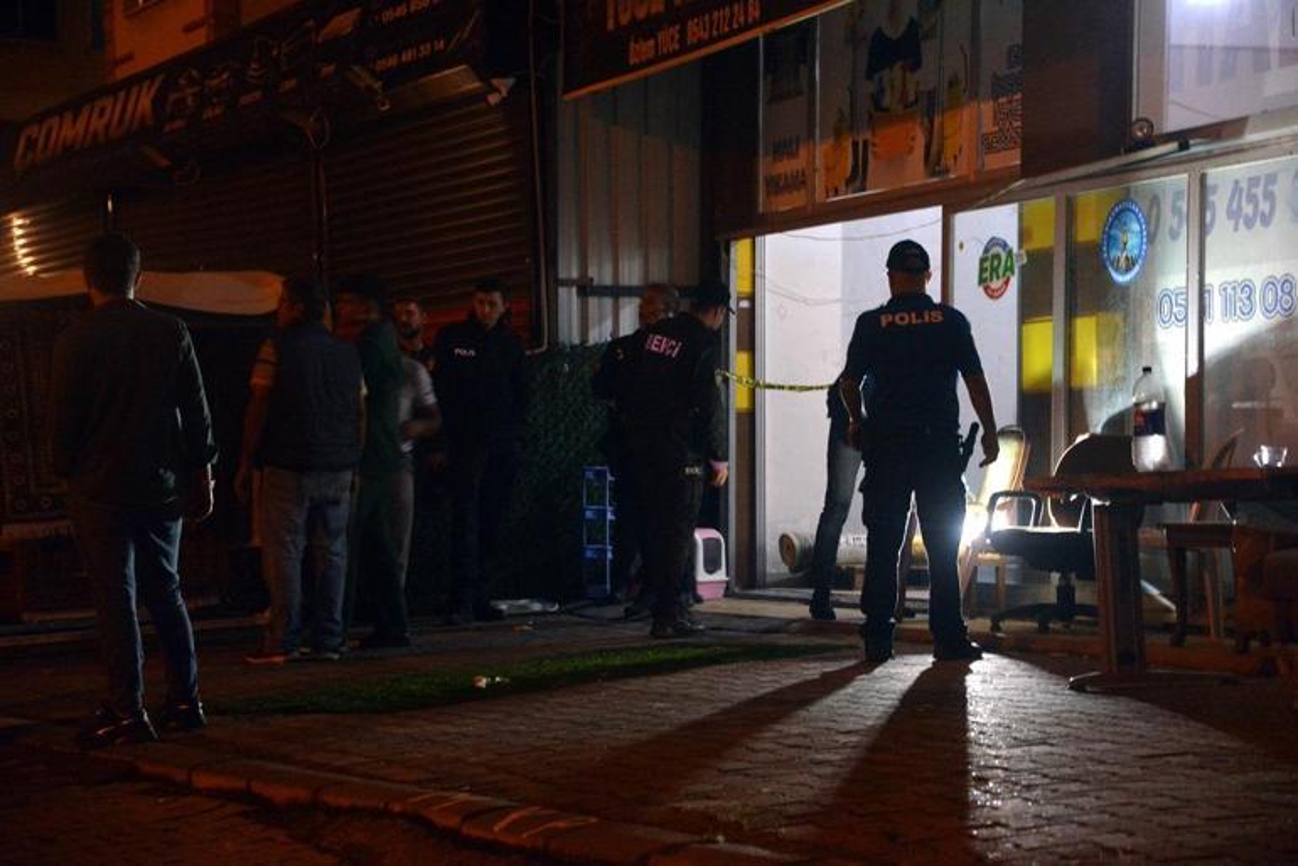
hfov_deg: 22.1
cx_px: 649
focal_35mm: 92
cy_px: 433
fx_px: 3318
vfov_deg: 14.9
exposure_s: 1/13
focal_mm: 92
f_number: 5.3
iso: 5000
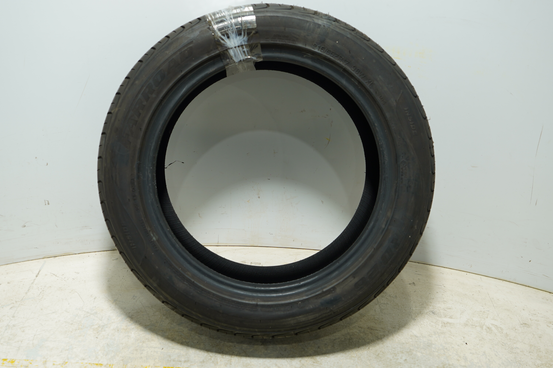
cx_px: 276
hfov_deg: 48.5
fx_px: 614
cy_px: 184
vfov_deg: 33.3
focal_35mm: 40
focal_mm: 27
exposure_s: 1/60
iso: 200
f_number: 4
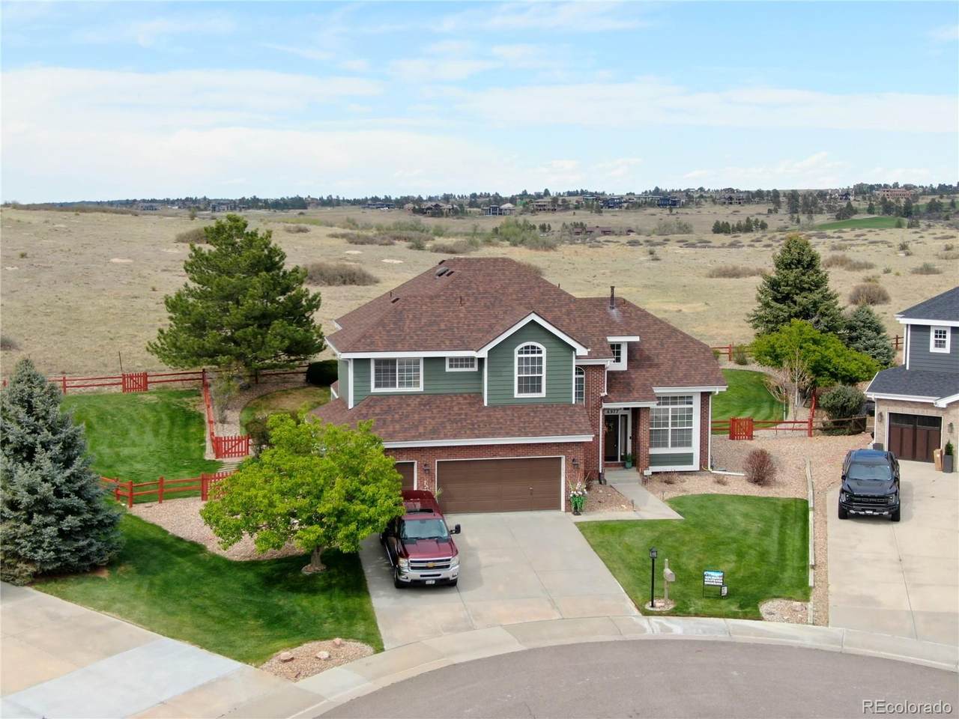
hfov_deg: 39.7
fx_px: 1330
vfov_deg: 30.3
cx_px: 480
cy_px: 360
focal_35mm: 48
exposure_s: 1/400
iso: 100
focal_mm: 8.6
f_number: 3.8
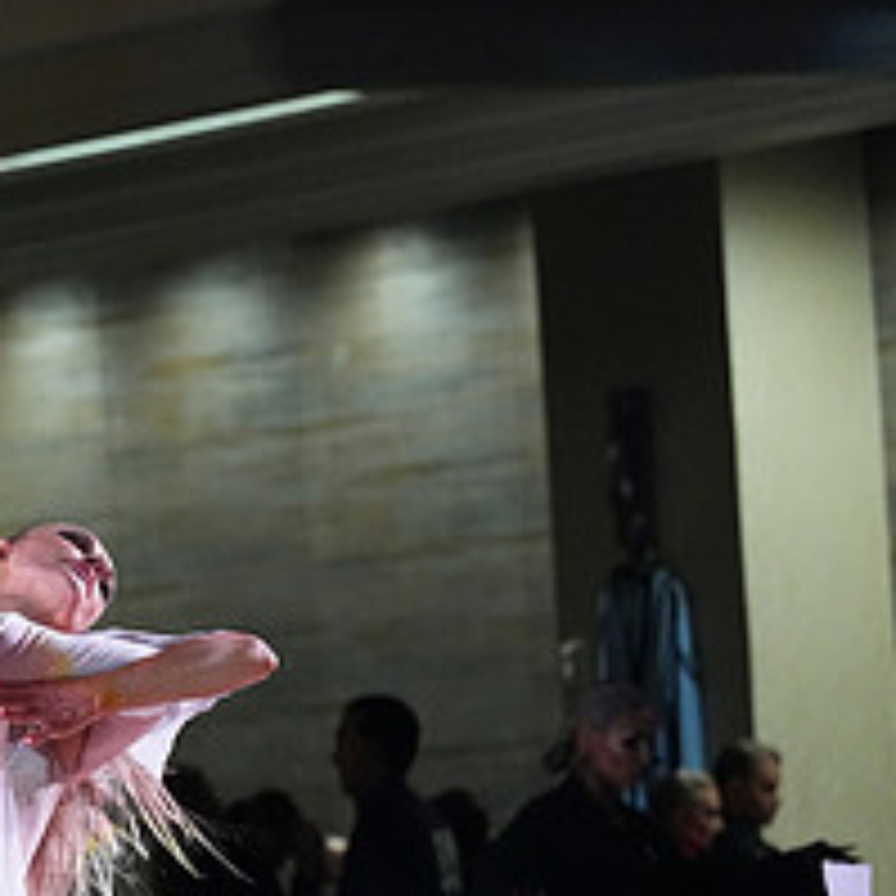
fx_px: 14496
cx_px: 88
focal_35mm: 495
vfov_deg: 3.5
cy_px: 1157
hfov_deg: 3.5
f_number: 5.6
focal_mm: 200
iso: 8000
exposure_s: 1/400
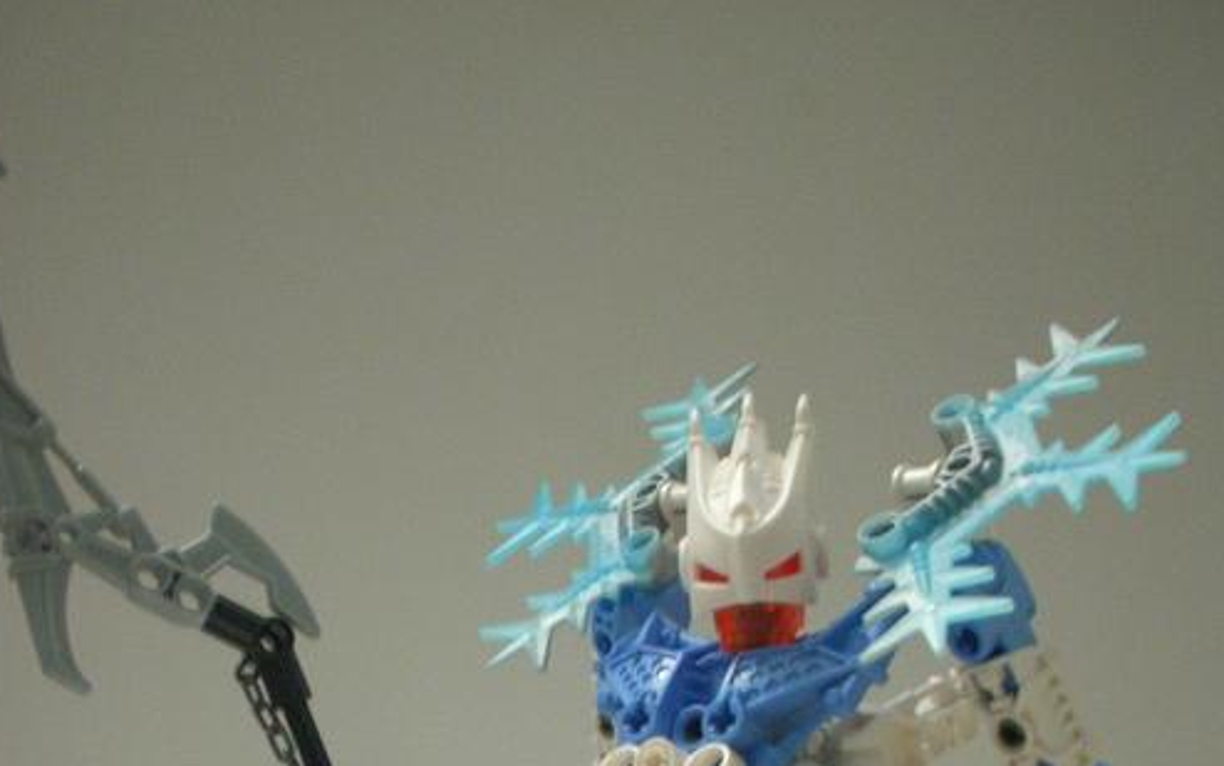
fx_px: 2035
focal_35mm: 61
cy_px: 890
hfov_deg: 33.5
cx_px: 597
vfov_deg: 20.1
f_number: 5.6
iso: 200
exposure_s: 1/1.4
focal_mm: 6.2
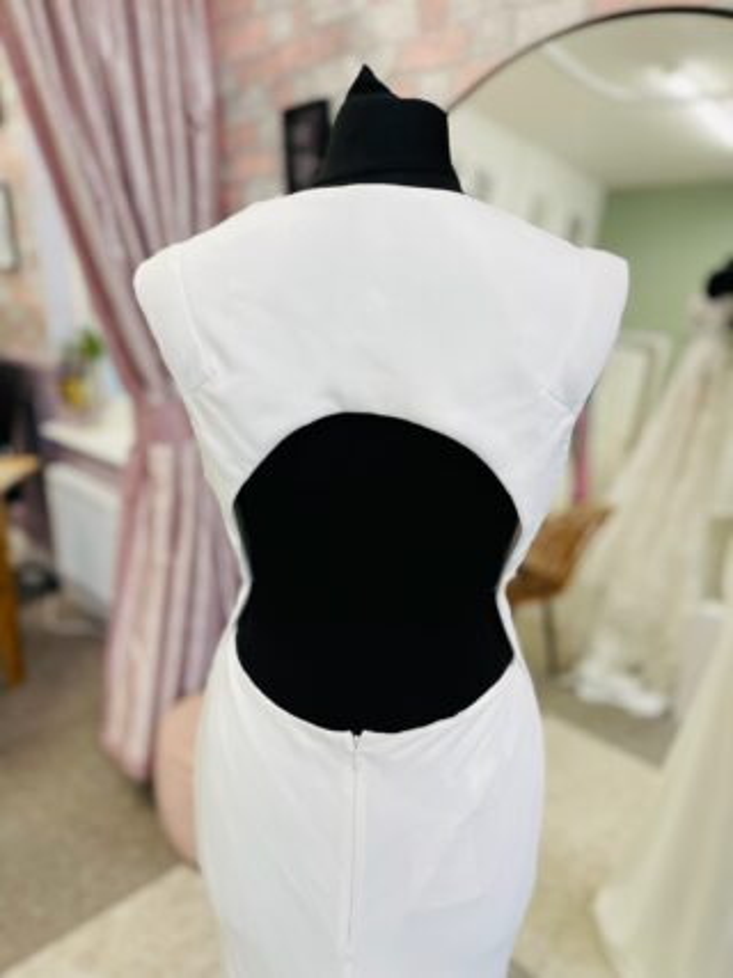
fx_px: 734
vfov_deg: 67.3
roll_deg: +1.0
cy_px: 489
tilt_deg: -16.0
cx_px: 366
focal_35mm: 26
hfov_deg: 53.0
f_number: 1.6
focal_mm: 5.1
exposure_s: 1/100
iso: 80
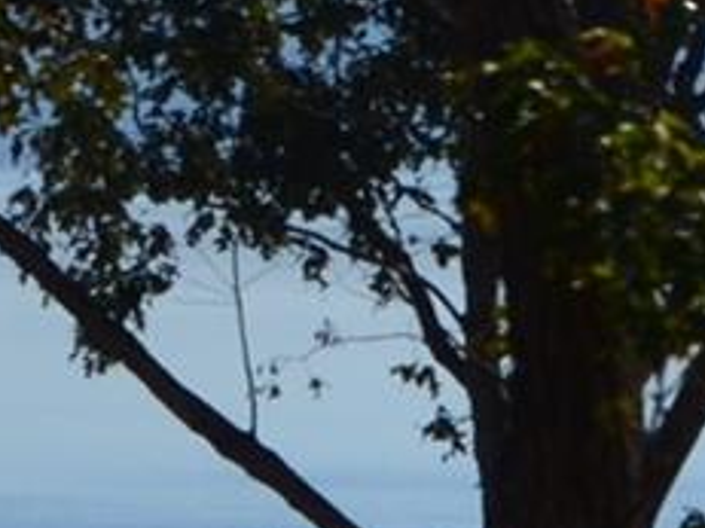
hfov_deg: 1.1
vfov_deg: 0.8
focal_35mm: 1788
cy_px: 348
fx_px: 36396
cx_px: 967
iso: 100
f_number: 13
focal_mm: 140
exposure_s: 1/250
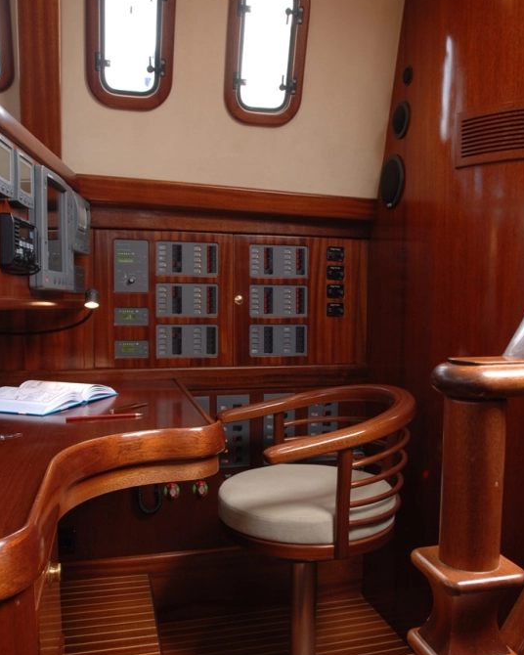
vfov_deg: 59.4
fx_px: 573
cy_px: 351
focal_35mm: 30
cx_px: 267
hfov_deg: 49.1
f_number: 7.1
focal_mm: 17
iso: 100
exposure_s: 1/1.6
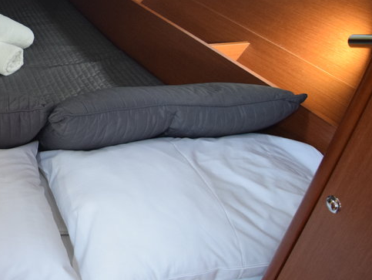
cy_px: 63
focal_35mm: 36
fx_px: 388
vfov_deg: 38.4
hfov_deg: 41.1
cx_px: -36
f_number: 3.5
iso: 1600
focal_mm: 11
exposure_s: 1/50
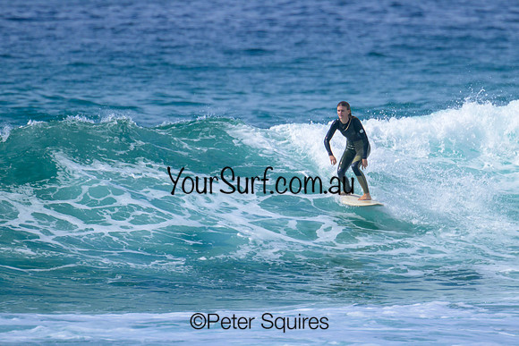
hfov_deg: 1.9
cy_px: 204
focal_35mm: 1094
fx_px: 15778
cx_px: 319
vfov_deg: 1.3
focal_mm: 800
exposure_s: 1/2000
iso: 500
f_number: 11
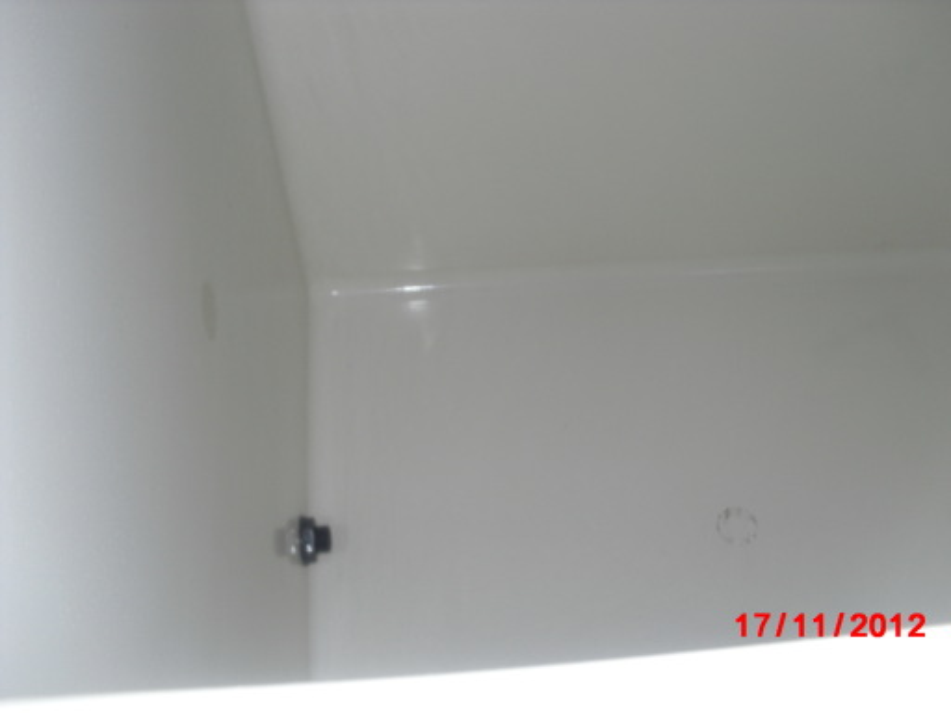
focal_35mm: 36
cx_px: 476
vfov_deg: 39.7
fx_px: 989
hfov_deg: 51.4
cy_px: 356
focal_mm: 6.3
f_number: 3.1
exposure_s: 1/60
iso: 100
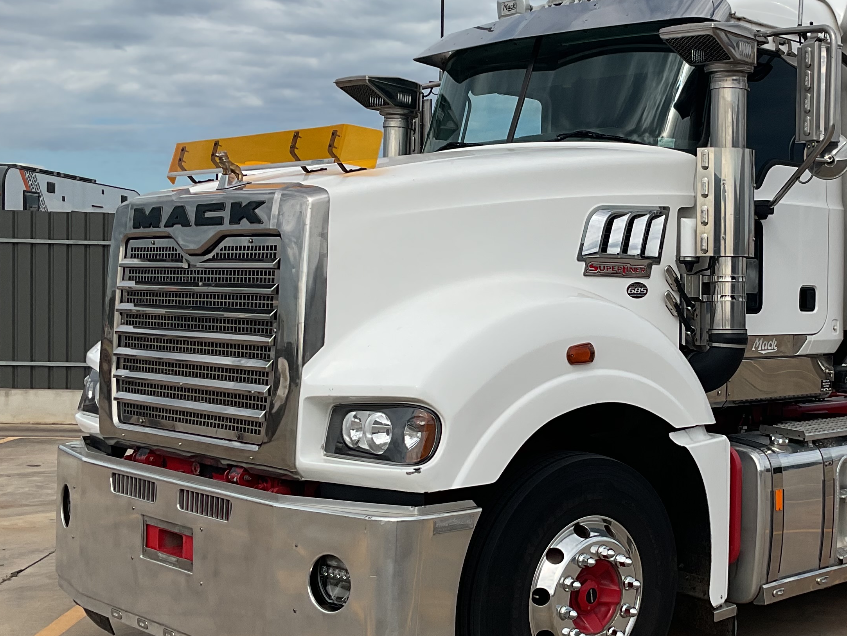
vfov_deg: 27.0
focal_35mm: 54
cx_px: 652
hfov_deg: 34.7
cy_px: 318
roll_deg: -2.2
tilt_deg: -2.3
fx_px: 1321
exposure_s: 1/2801
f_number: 1.8
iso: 16
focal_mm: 3
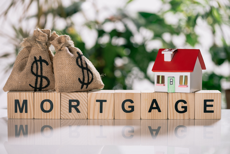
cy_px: 77
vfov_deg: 13.1
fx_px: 671
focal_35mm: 105
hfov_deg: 19.4
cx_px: 115
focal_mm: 105
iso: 125
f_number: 4
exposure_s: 1/200
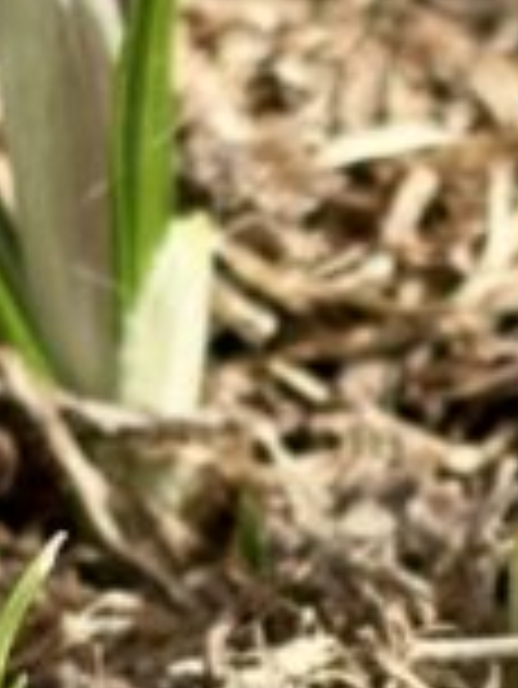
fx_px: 6914
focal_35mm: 347
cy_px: 701
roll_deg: -2.5
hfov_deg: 4.3
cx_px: 658
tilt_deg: -34.5
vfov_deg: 5.7
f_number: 1.6
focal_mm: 5.96
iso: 32
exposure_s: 1/1848
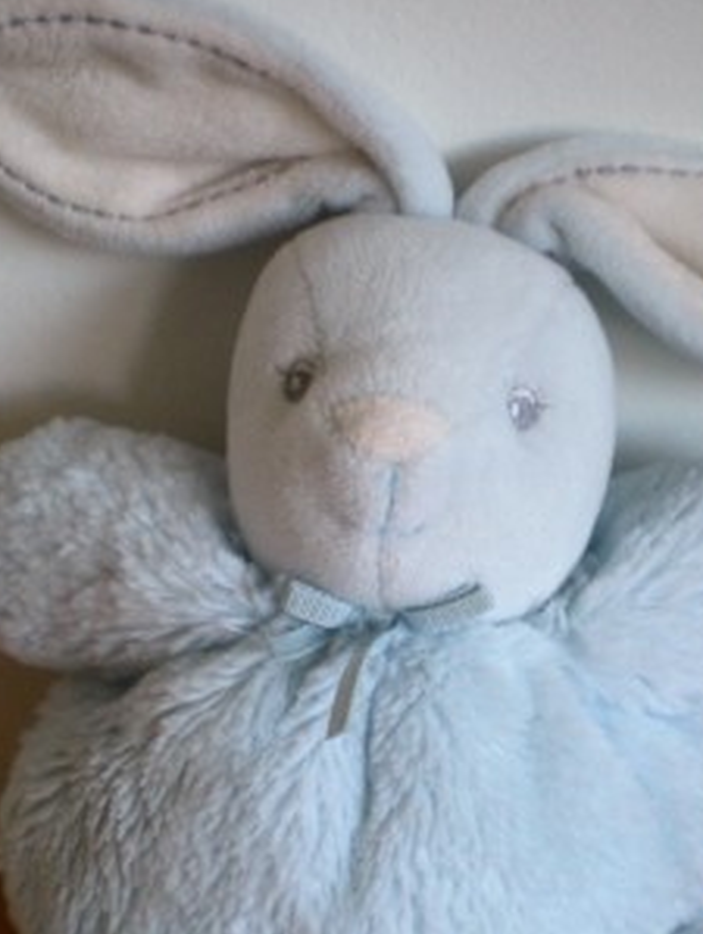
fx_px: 1783
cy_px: 650
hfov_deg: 22.3
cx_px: 409
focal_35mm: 66
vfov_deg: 29.1
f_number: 3.1
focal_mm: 6.3
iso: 154
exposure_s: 1/60
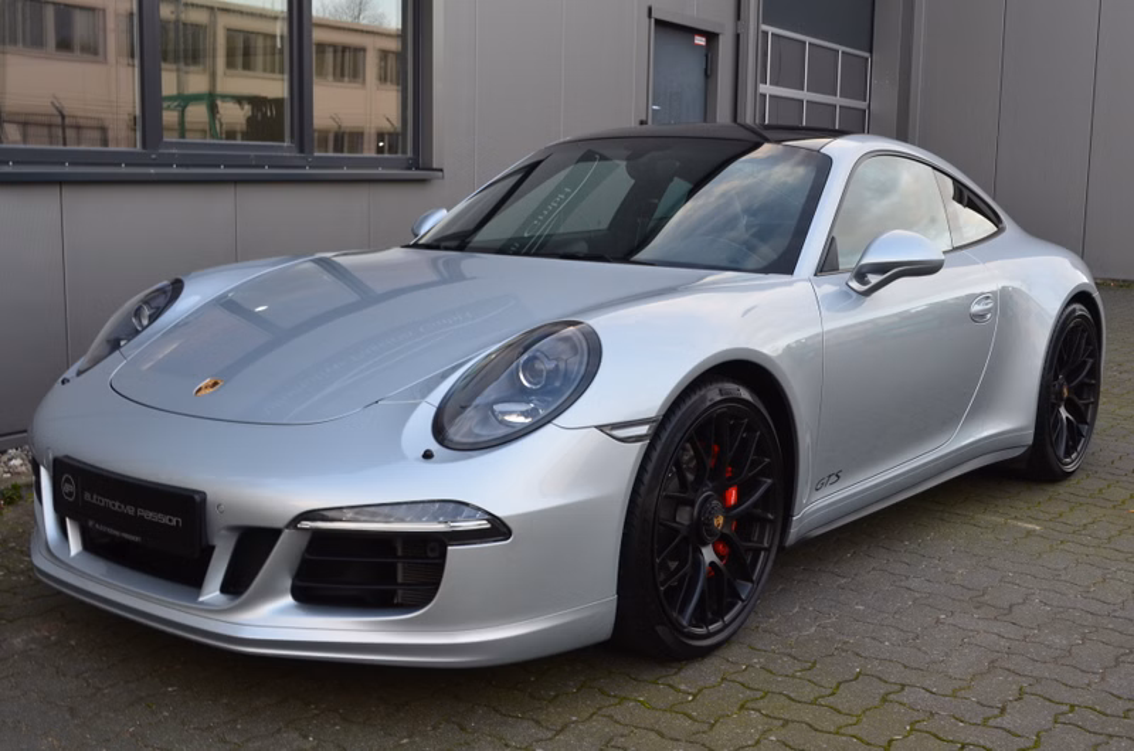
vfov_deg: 30.7
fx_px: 1368
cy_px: 376
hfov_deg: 45.0
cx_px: 567
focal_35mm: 44
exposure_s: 1/25
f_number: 9
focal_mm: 29
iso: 400
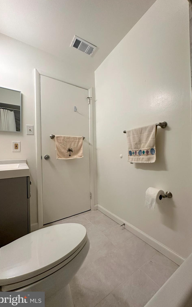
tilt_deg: +0.5
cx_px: 111
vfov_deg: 101.5
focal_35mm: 15
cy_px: 153
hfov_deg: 74.3
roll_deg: +0.6
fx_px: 126
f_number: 2.2
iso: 200
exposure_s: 1/120
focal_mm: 2.22
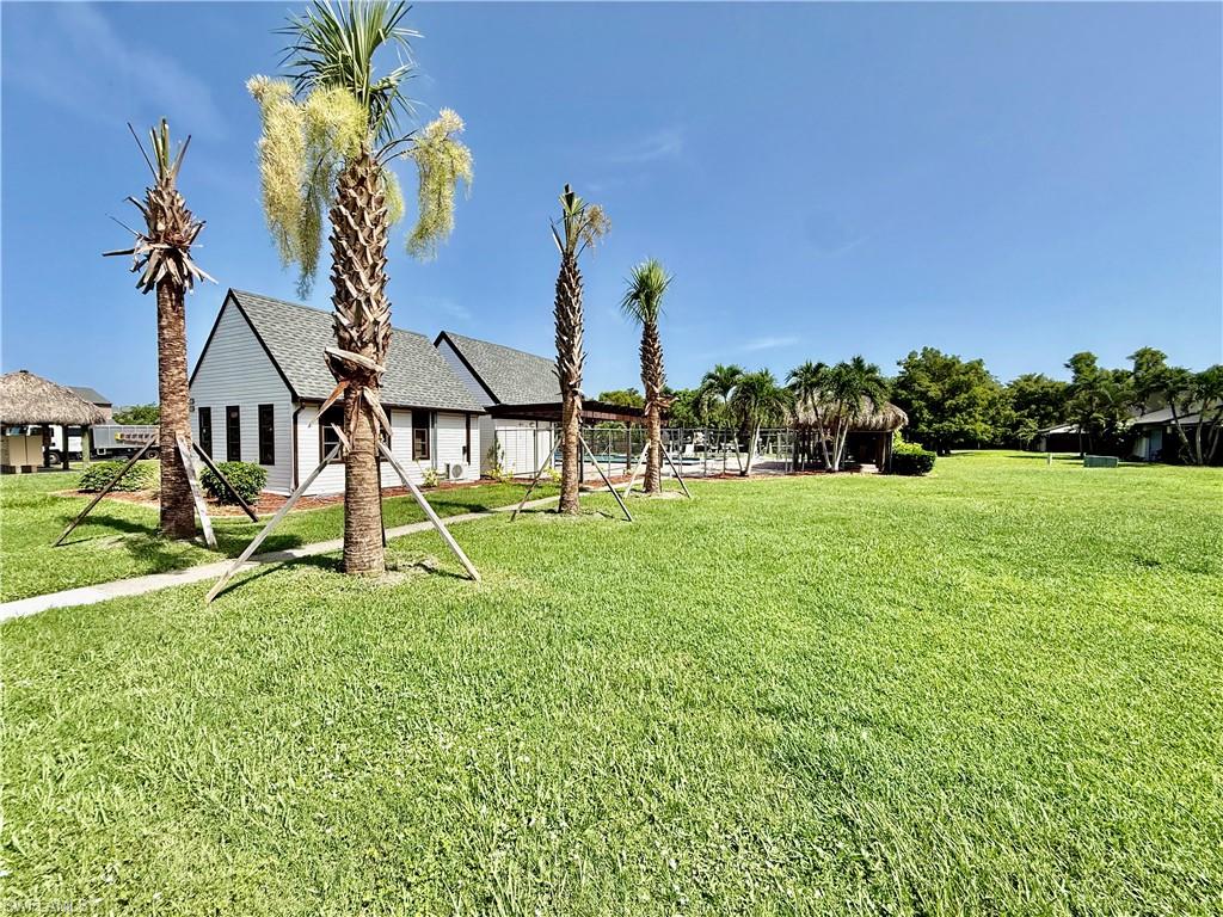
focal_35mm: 14
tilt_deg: -2.5
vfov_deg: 85.7
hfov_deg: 102.1
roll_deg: -0.7
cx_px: 612
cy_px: 458
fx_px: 495
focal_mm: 2.22
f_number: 2.2
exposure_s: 1/2024
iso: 50
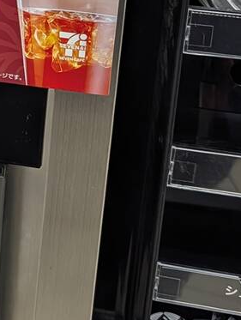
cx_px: -181
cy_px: -84
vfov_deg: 17.9
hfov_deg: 13.1
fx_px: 953
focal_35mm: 103
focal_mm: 6.9
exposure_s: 1/499
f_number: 1.68
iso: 704
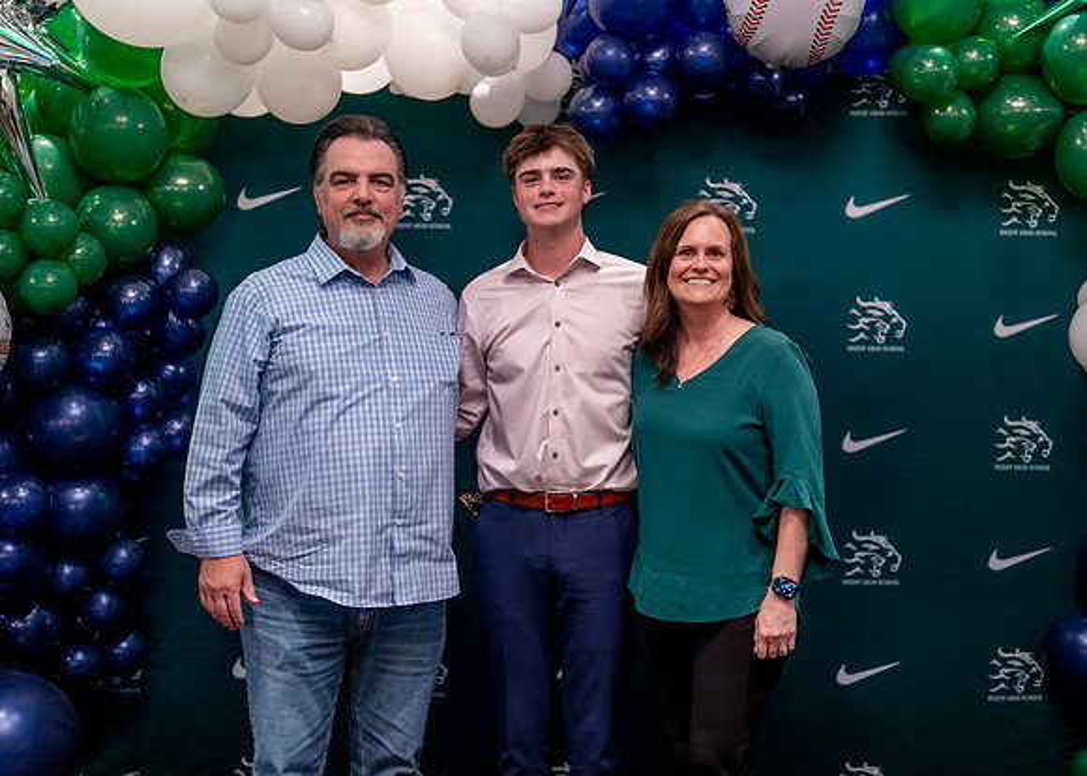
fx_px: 1665
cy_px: 387
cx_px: 587
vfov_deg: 26.2
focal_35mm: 54
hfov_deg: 36.1
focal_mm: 50
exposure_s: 1/320
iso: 800
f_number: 1.2
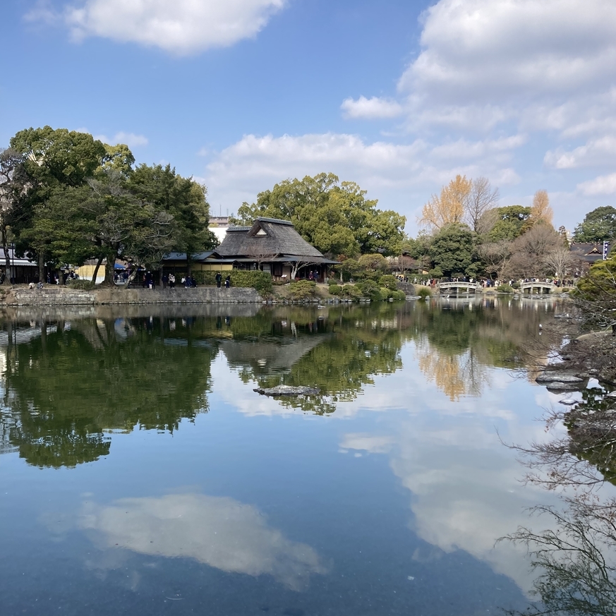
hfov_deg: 48.4
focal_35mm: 34
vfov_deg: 48.3
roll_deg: -1.3
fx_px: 685
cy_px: 346
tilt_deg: -4.7
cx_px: 315
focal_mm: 3.99
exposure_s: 1/1429
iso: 20
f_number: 1.8
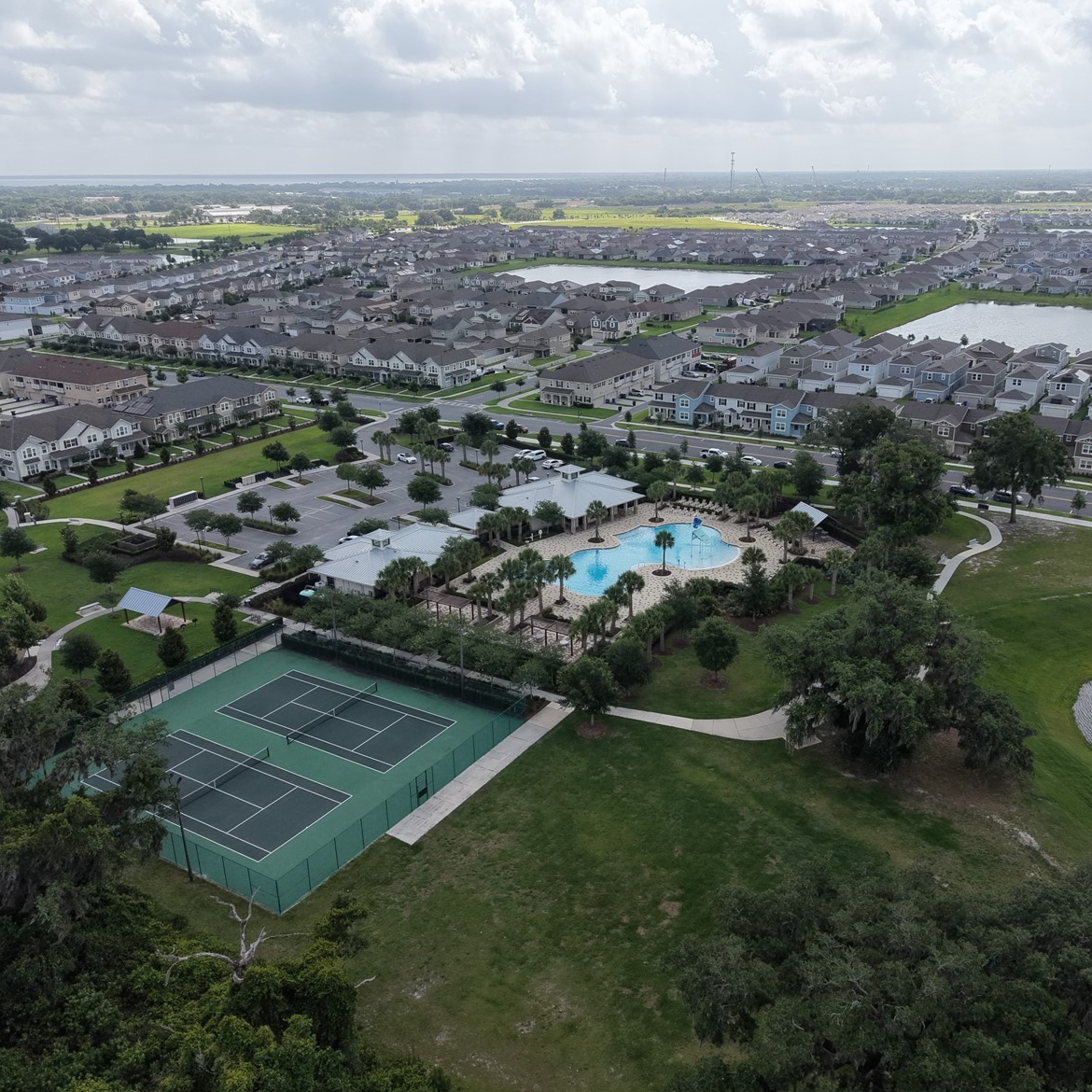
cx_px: 610
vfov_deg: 55.6
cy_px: 542
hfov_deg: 55.5
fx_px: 1035
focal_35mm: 29
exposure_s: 1/6000
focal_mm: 8.67
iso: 400
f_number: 1.8
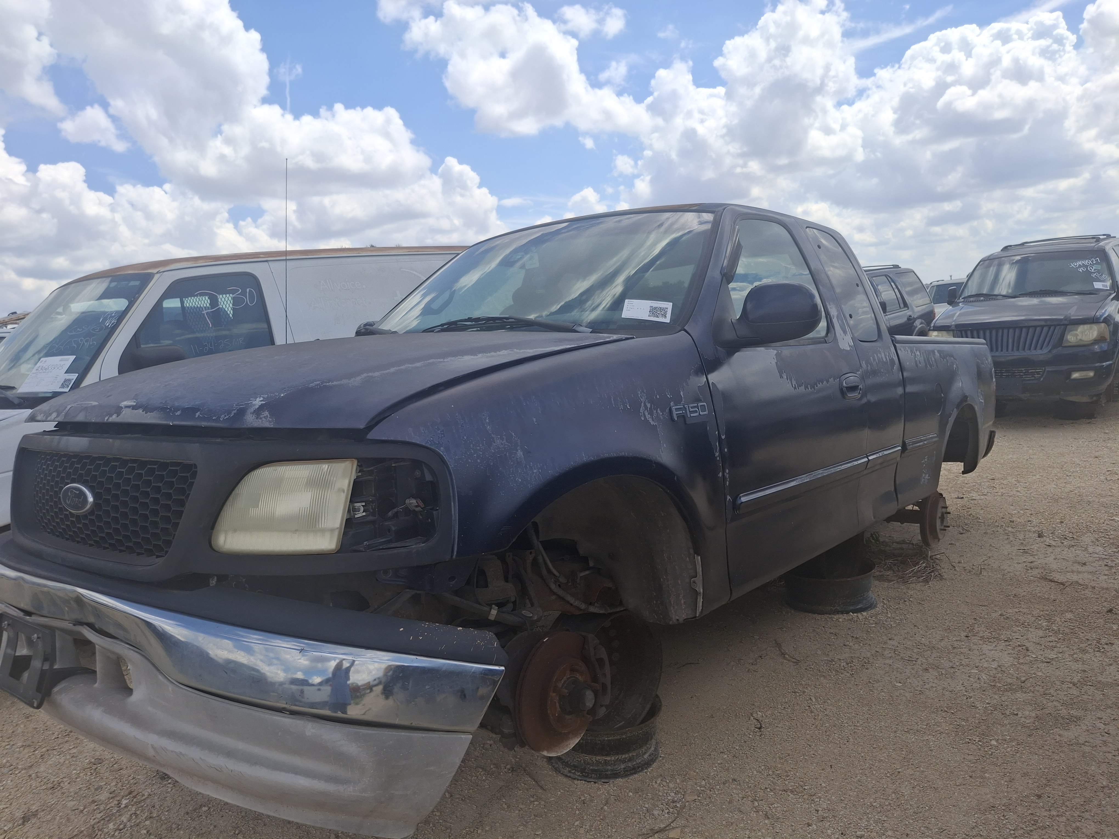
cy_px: 420
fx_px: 808
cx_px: 560
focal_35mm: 25
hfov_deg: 69.4
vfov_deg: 54.9
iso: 32
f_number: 1.8
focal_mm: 4.69
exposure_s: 1/2564
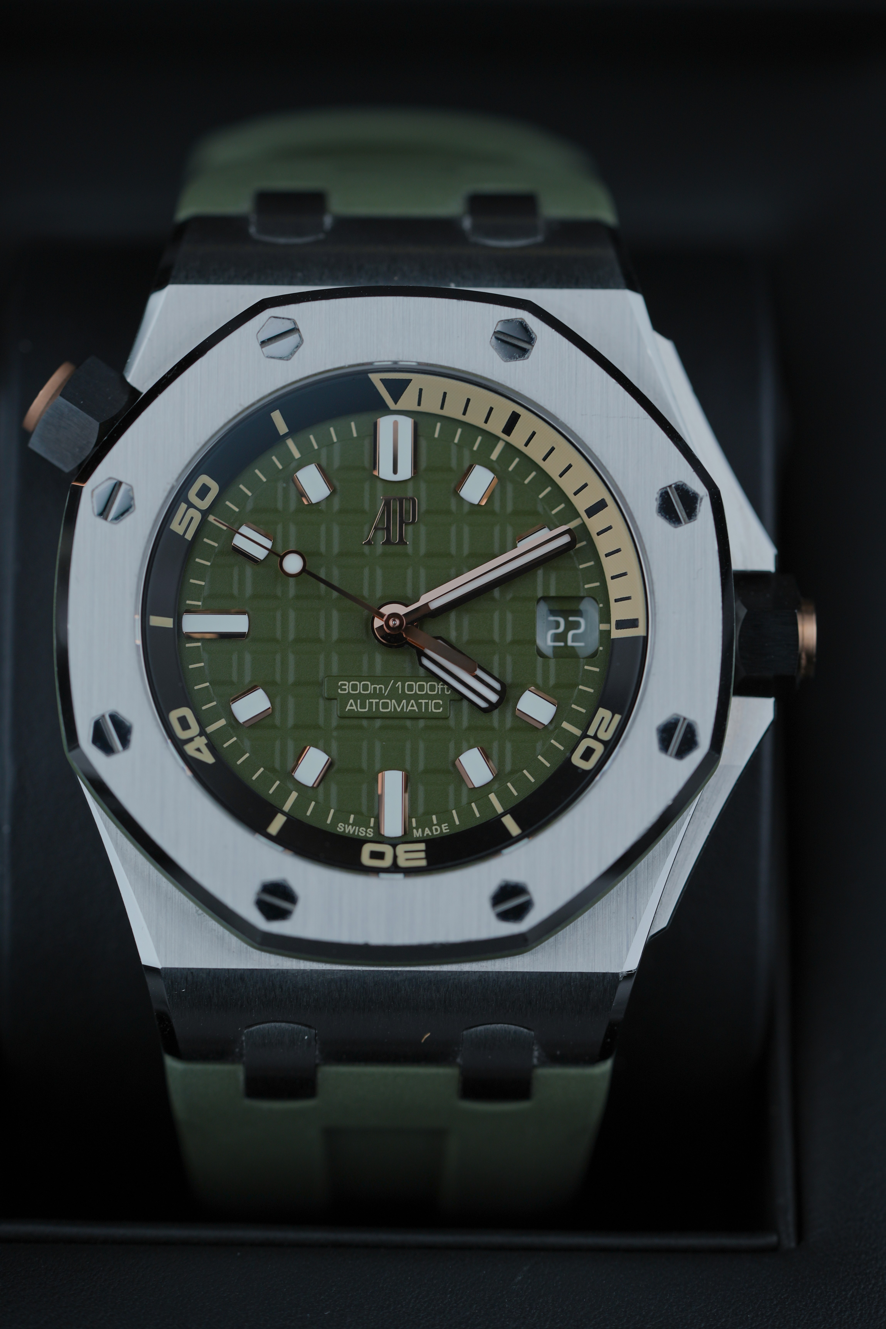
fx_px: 3322
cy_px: 664
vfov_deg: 22.6
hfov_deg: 15.2
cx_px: 443
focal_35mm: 90
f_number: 4.5
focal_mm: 90
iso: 100
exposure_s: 1/100
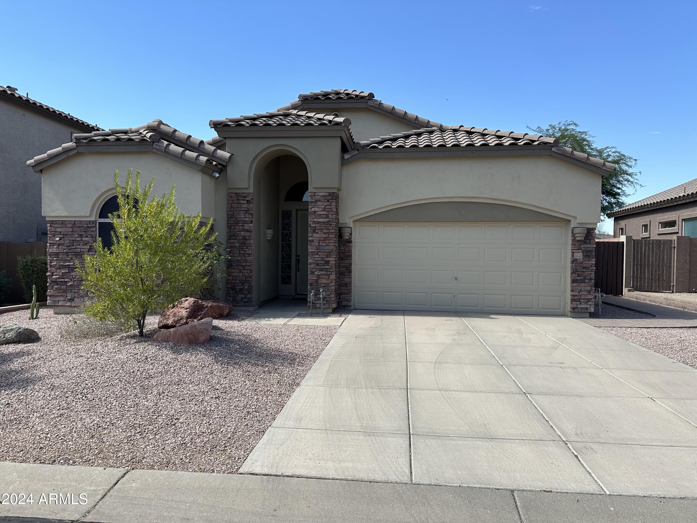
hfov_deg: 71.6
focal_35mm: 24
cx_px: 348
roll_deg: -0.7
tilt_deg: -0.9
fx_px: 483
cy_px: 262
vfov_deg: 56.8
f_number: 1.78
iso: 80
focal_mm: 6.86
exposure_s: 1/2967
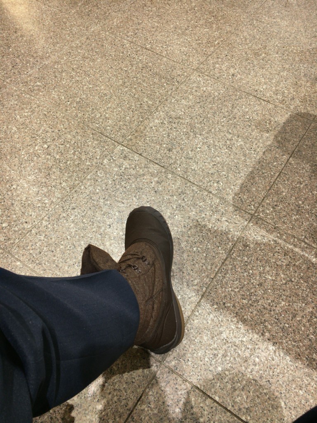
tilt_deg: -55.8
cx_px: 158
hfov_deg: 48.2
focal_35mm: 29
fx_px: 354
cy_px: 212
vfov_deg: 61.7
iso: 64
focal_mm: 4.15
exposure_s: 1/30
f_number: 2.2
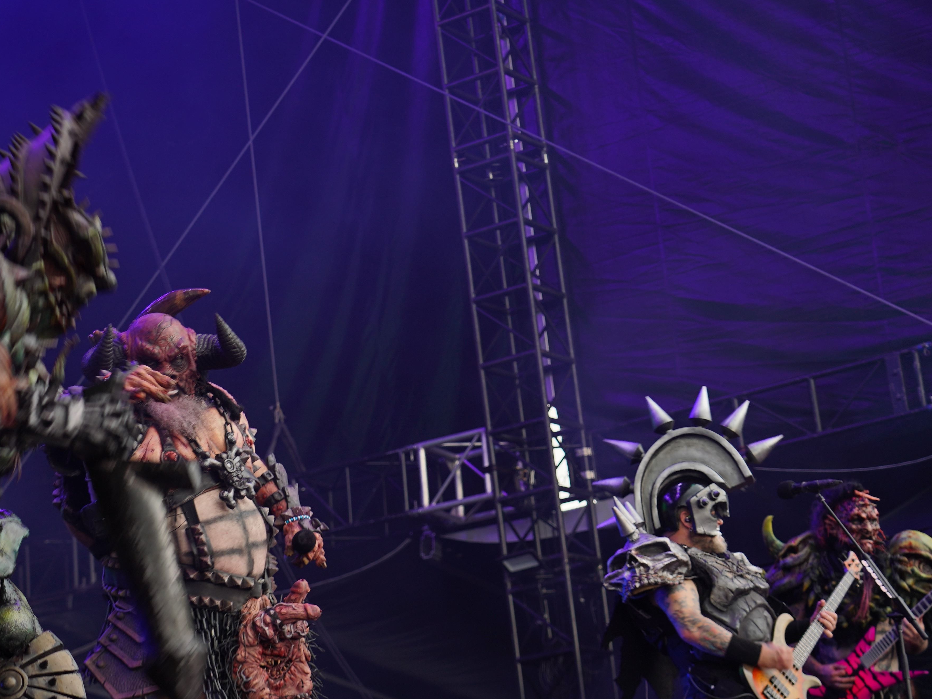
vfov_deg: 15.4
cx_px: 327
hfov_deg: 20.4
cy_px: 471
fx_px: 2585
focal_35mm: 96
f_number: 4
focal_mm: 59
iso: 100
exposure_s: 1/80
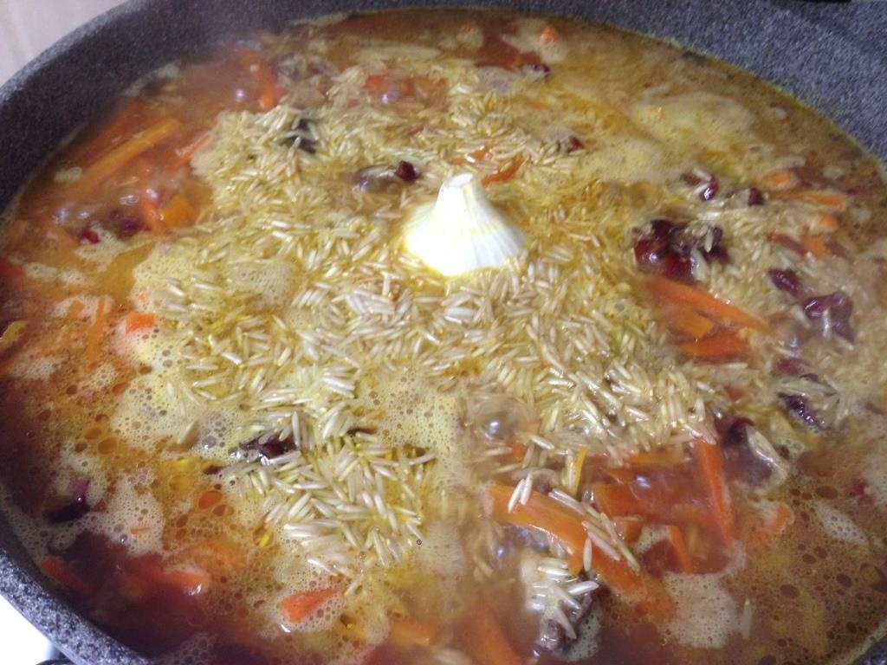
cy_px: 332
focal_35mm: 33
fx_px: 846
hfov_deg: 55.4
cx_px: 444
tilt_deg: -49.3
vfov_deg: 42.9
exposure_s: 1/20
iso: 160
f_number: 2.4
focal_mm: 4.12
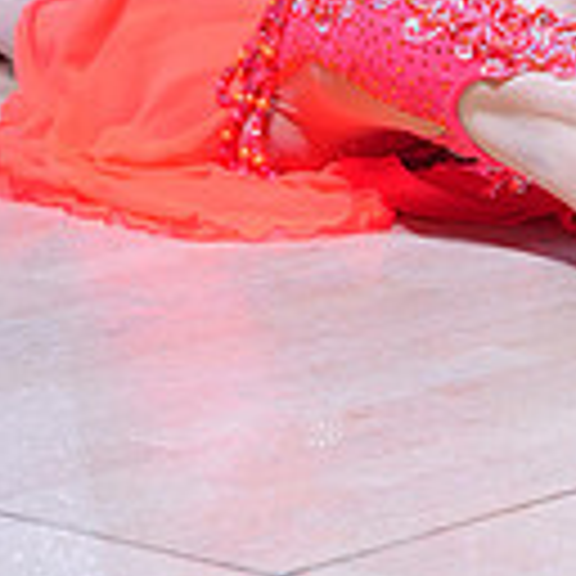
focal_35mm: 300
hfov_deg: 5.8
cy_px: -680
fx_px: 5648
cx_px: 569
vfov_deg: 5.7
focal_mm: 78
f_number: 4
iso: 1000
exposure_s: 1/400
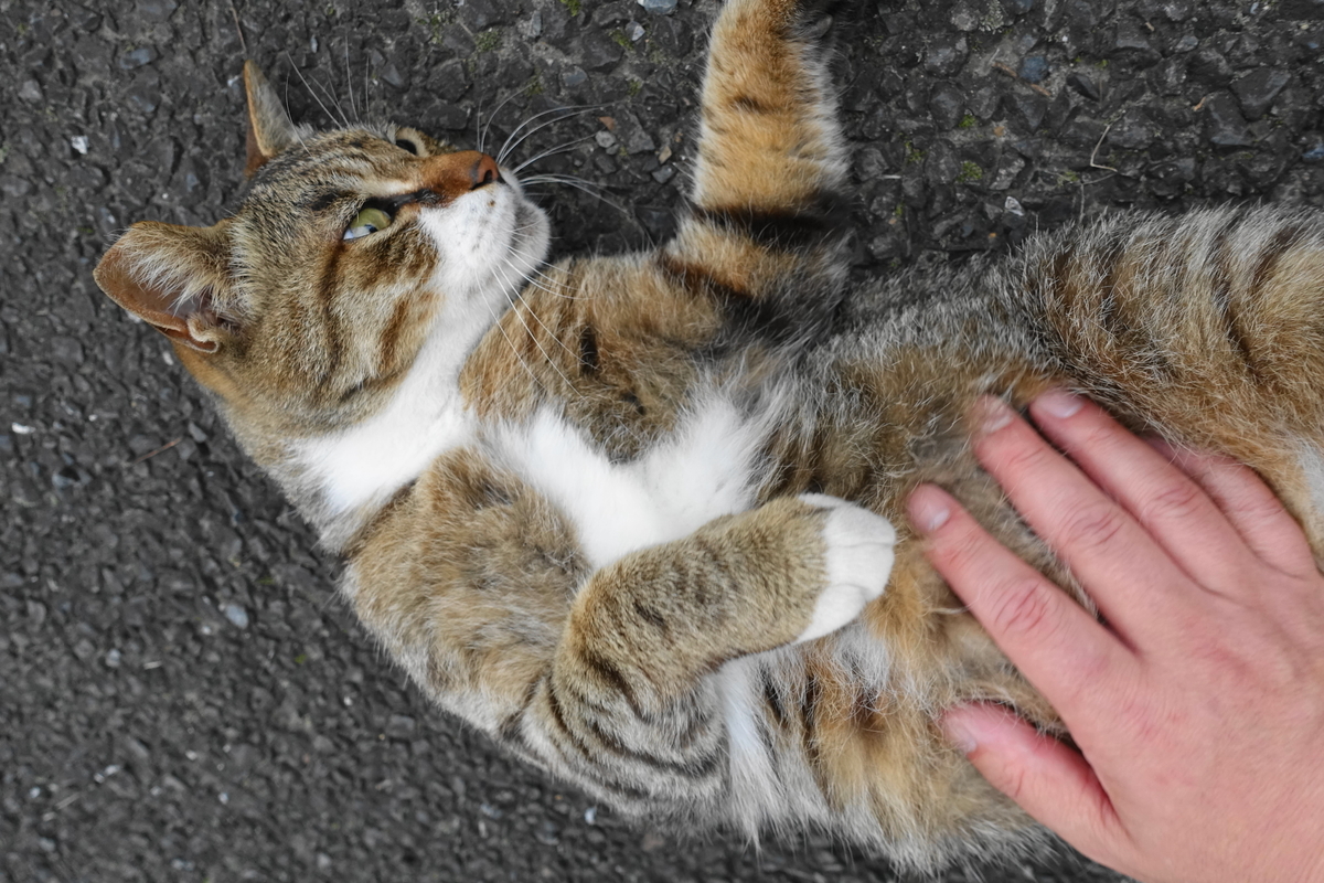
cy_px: 442
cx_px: 662
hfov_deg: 73.7
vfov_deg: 53.1
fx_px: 883
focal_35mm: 24
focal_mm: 8.8
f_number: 3.2
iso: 400
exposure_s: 1/250
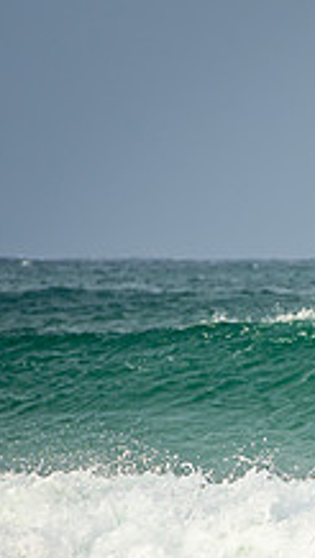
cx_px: 725
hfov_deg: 1.4
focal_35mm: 854
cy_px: 431
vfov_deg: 2.5
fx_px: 12652
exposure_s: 1/400
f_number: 5.6
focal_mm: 200
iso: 200
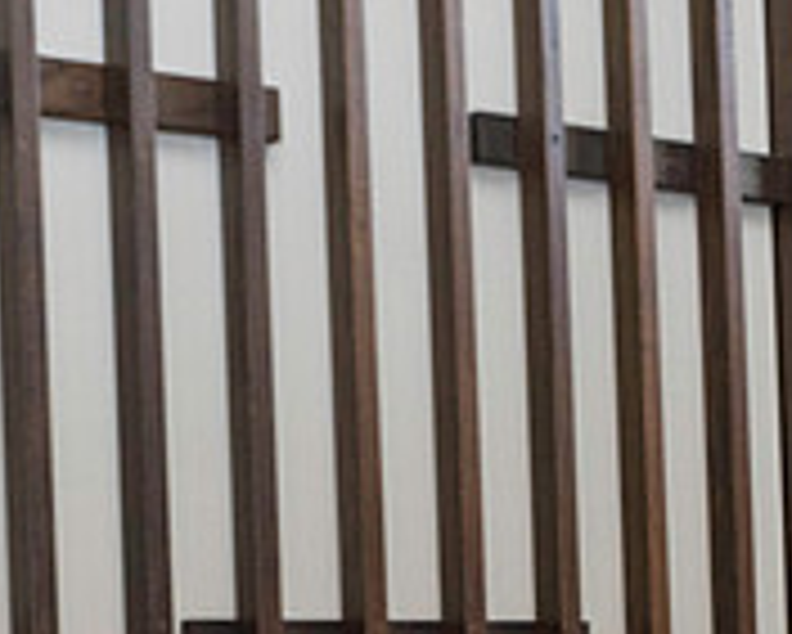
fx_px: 2908
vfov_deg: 12.1
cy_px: 789
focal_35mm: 124
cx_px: 1260
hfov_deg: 14.3
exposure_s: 1/160
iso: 1250
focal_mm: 40
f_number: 4.5
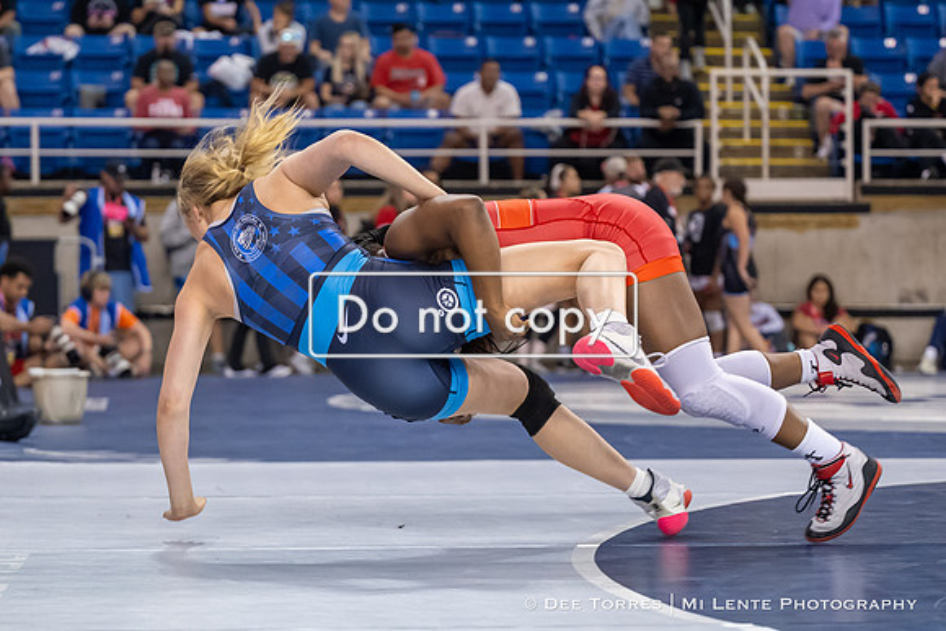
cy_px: 311
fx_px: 3159
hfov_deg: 17.0
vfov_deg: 11.4
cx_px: 447
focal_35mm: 120
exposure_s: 1/800
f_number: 2.8
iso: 2200
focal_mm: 74
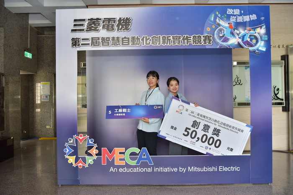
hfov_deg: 63.6
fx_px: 236
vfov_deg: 45.0
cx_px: 146
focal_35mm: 29
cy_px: 98
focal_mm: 29
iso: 400
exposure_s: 1/160
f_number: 5
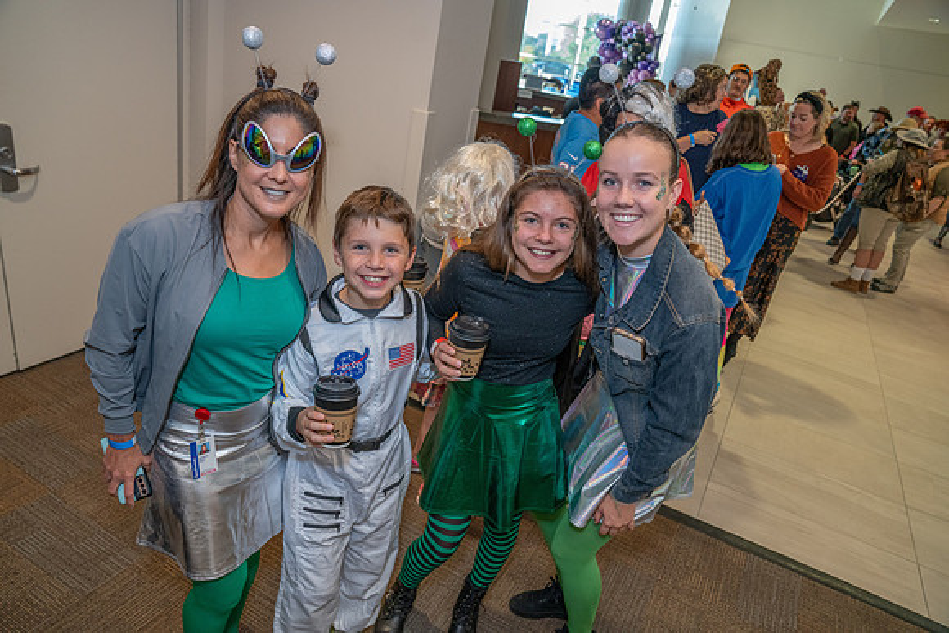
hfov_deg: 73.7
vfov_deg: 53.2
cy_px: 316
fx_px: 633
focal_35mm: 24
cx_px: 474
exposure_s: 1/160
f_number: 4
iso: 2500
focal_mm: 24
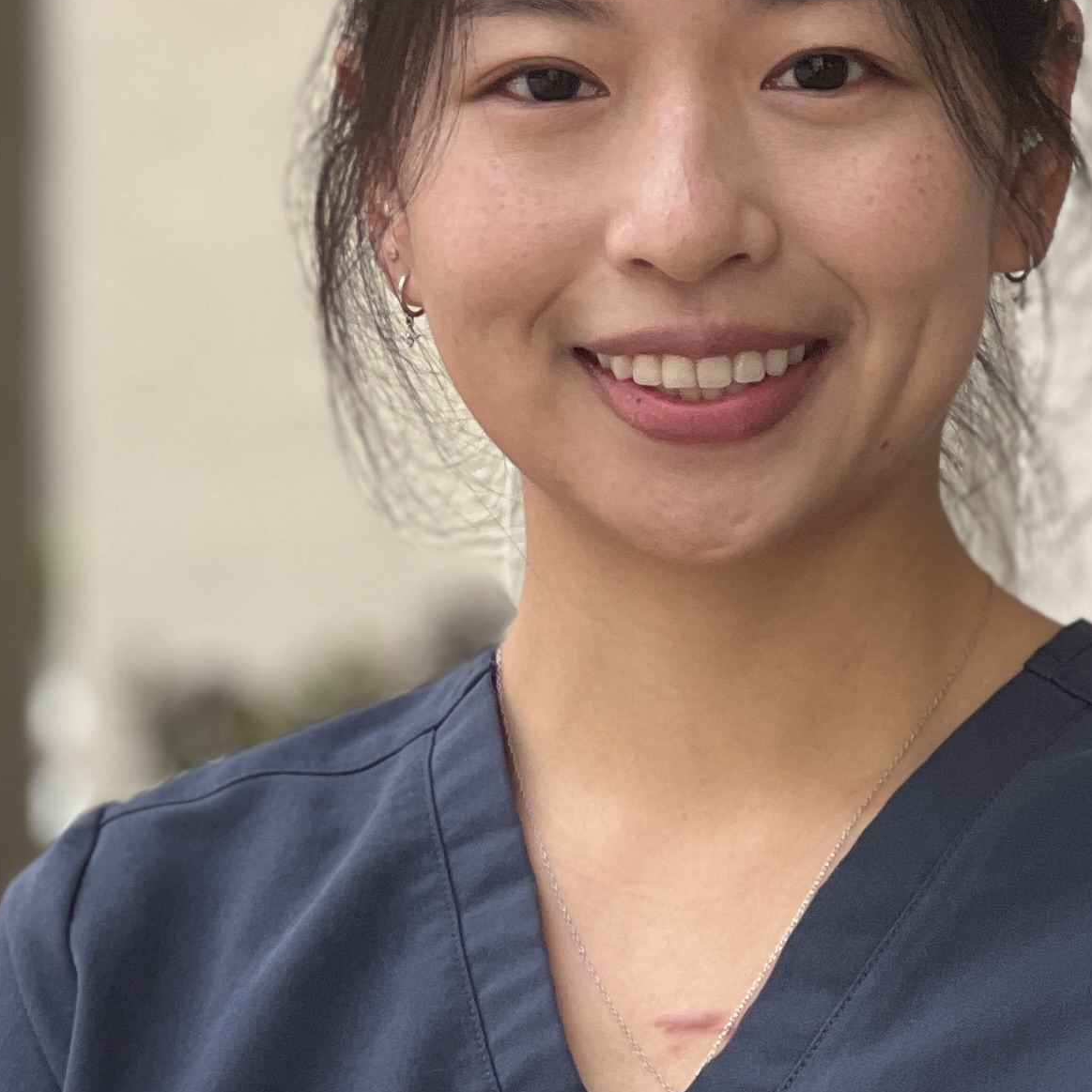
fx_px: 8423
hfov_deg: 7.4
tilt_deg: -0.9
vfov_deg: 7.4
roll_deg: -0.3
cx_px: 722
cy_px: 528
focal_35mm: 236
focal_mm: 9
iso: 64
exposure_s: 1/121
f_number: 2.8
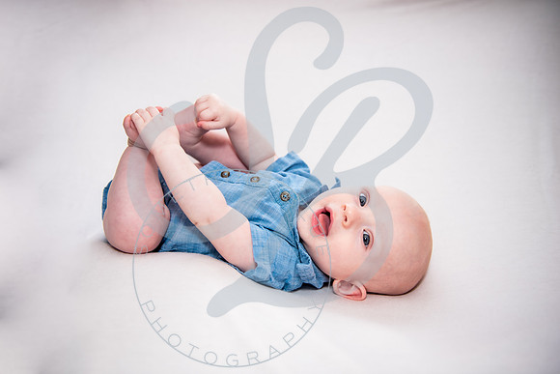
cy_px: 187
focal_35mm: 32
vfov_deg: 41.1
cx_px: 280
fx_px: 498
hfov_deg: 58.7
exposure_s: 1/125
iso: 50
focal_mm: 32
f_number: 2.8
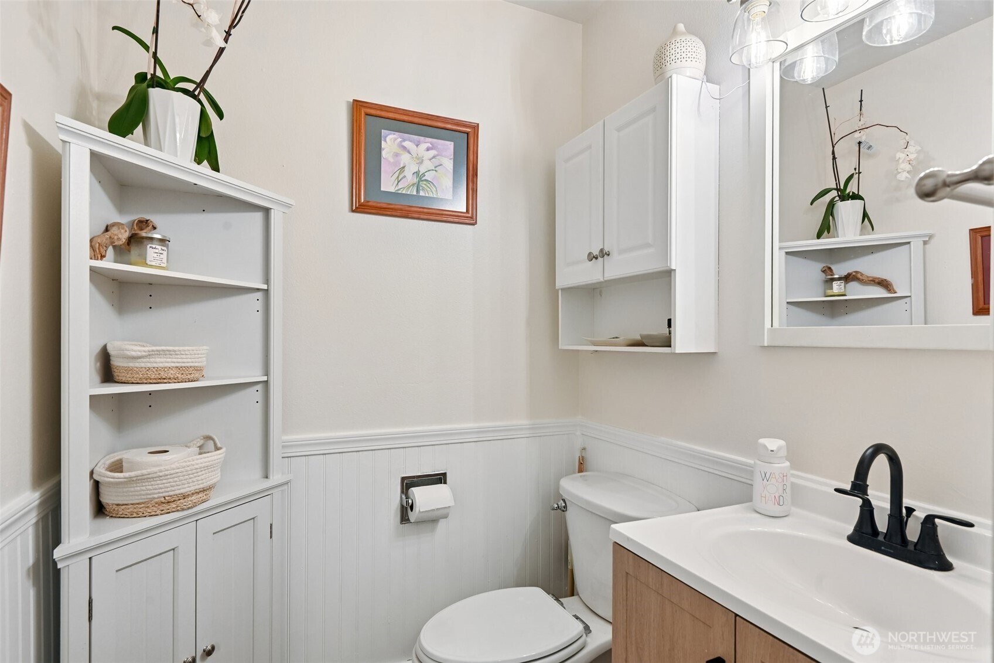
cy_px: 332
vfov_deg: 64.5
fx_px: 525
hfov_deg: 86.9
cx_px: 497
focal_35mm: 19
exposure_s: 1/50
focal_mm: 19
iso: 400
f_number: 8
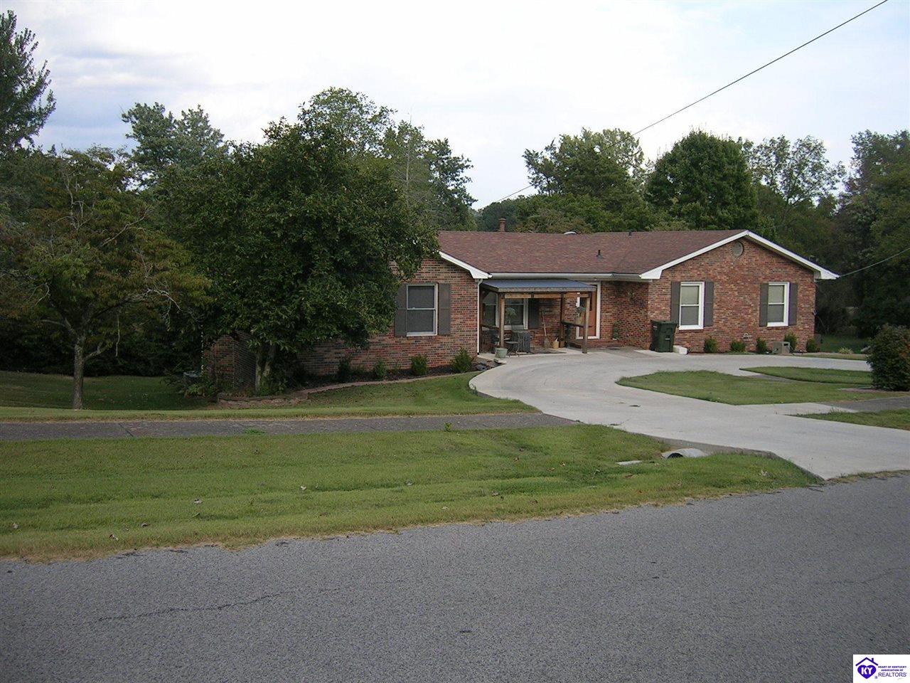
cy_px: 342
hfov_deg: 52.6
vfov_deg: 40.7
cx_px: 455
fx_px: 920
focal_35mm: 35
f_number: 2.8
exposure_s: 1/396
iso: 50
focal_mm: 5.4
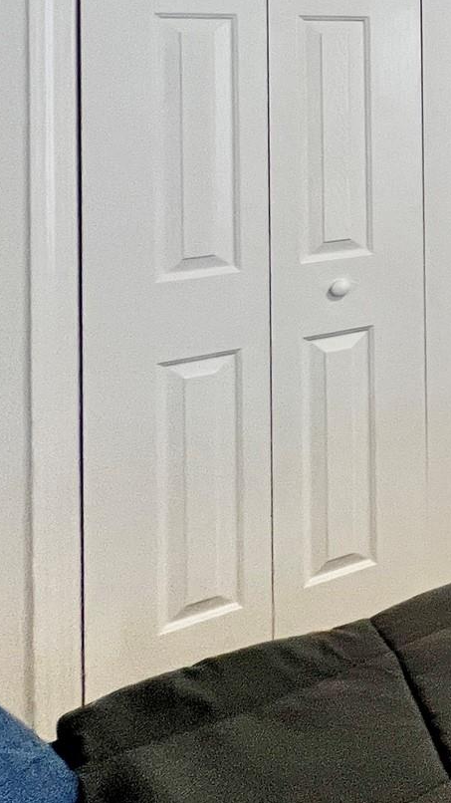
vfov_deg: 48.6
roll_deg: +0.9
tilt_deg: -0.2
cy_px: 60
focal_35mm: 36
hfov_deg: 17.3
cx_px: 981
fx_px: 766
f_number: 1.8
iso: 250
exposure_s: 1/120
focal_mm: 1.57
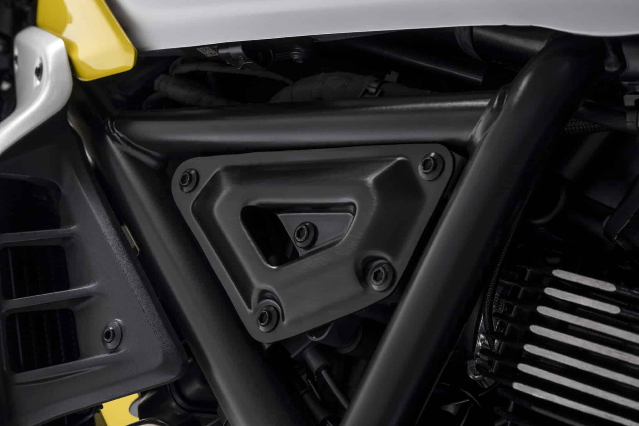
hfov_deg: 28.8
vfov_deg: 19.5
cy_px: 213
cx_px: 320
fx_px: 1242
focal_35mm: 70
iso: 100
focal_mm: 70
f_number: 11
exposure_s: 1/60
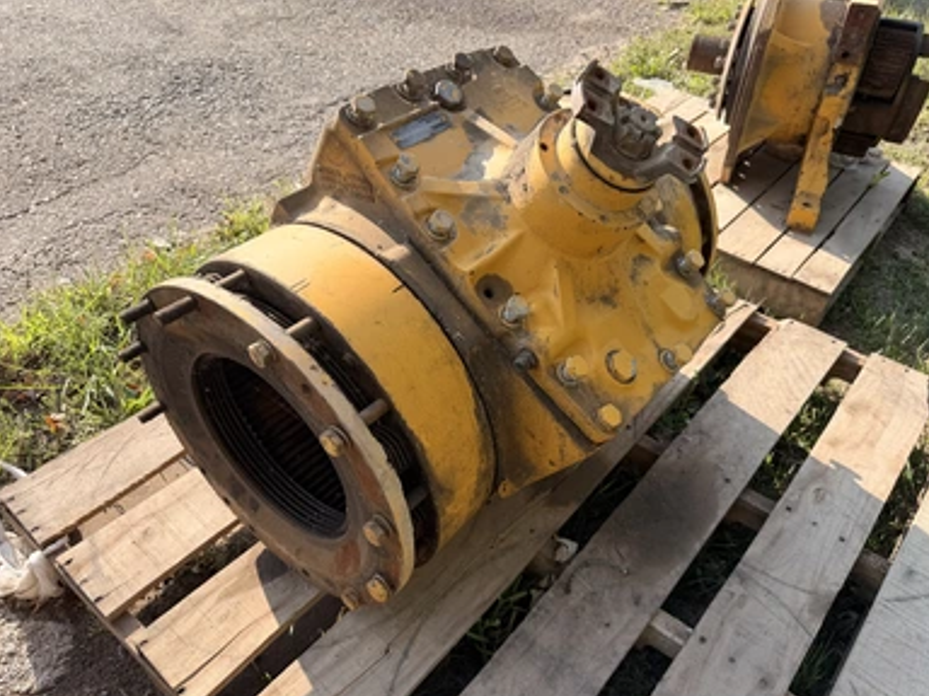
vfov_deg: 54.9
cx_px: 477
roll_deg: -1.3
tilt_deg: -42.3
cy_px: 341
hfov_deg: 69.4
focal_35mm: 25
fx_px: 671
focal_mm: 6.76
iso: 80
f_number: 1.78
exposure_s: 1/1060
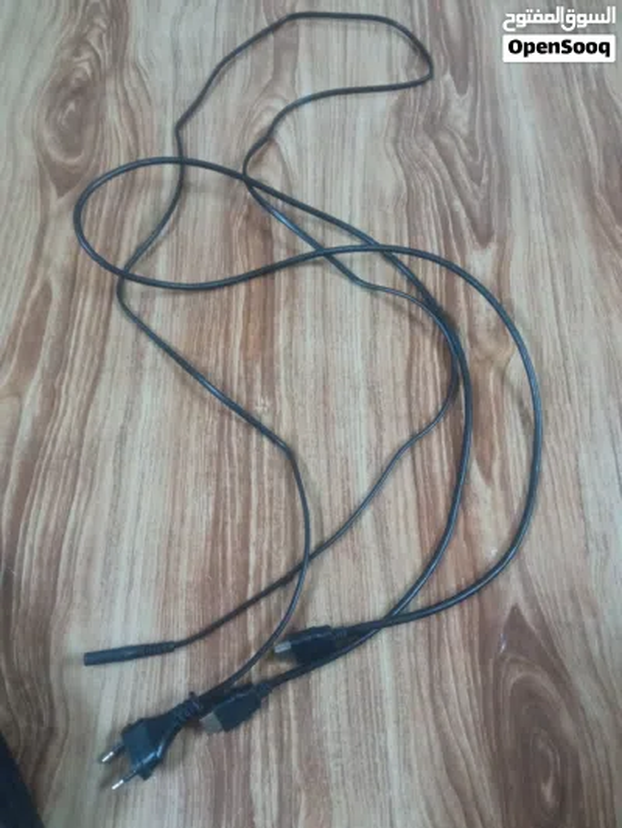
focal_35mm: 27
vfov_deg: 65.3
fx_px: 647
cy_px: 414
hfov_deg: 51.4
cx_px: 311
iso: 806
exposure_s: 1/25
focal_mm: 3.79
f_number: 2.2
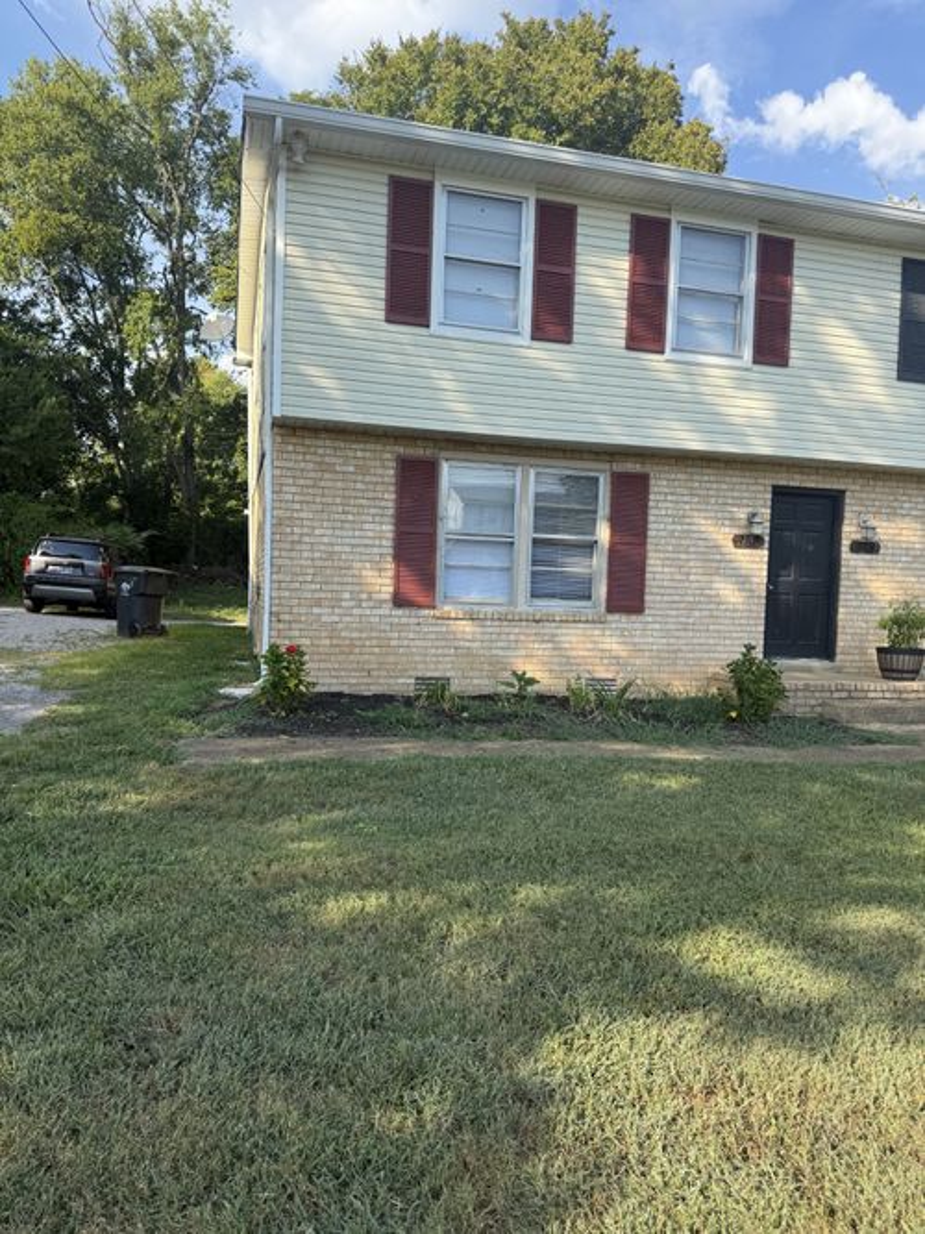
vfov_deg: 71.6
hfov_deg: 56.8
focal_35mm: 24
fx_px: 855
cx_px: 462
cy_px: 617
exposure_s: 1/1901
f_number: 1.78
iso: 100
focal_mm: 6.76
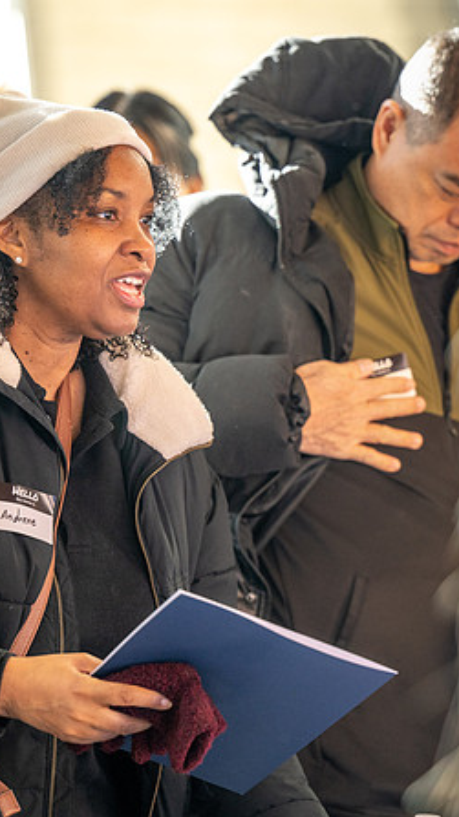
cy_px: 409
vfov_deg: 11.3
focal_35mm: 190
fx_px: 4116
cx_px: 328
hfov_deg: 6.4
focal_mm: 120
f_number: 2.8
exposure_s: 1/320
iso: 400
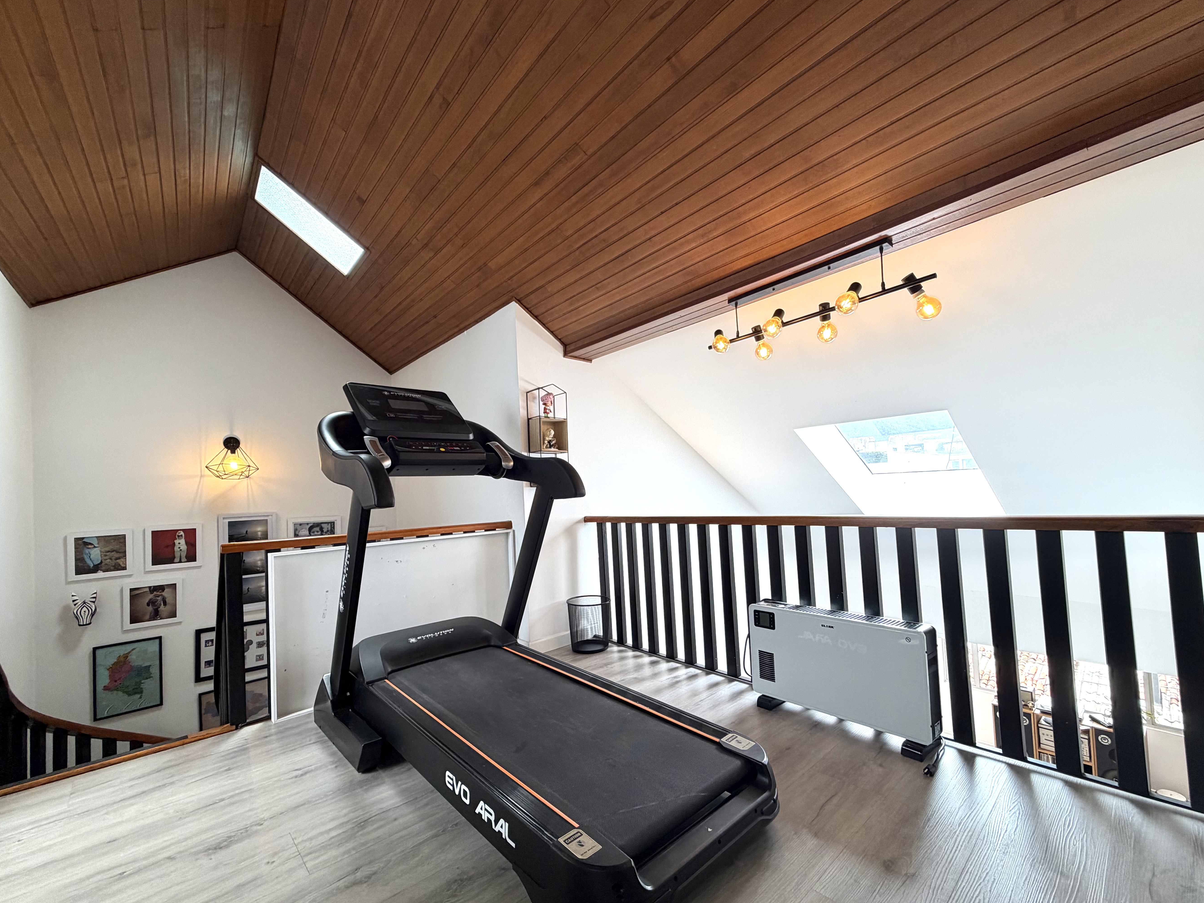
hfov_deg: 98.2
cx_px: 614
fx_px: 522
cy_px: 477
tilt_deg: +2.1
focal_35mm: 15
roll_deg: +3.5
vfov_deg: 81.7
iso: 80
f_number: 2.2
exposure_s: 1/120
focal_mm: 2.22
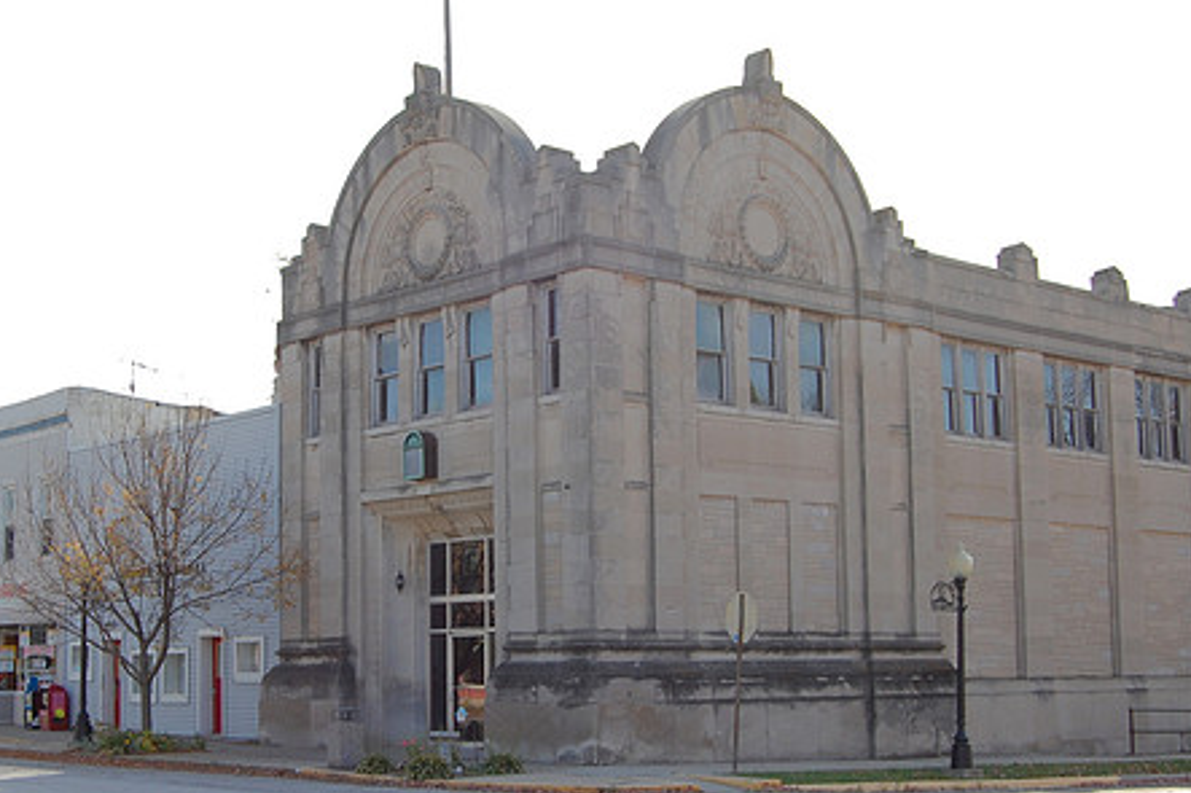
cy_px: 454
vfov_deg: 24.6
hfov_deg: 36.1
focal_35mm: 55
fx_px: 1819
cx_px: 452
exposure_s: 1/250
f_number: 8
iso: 200
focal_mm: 28
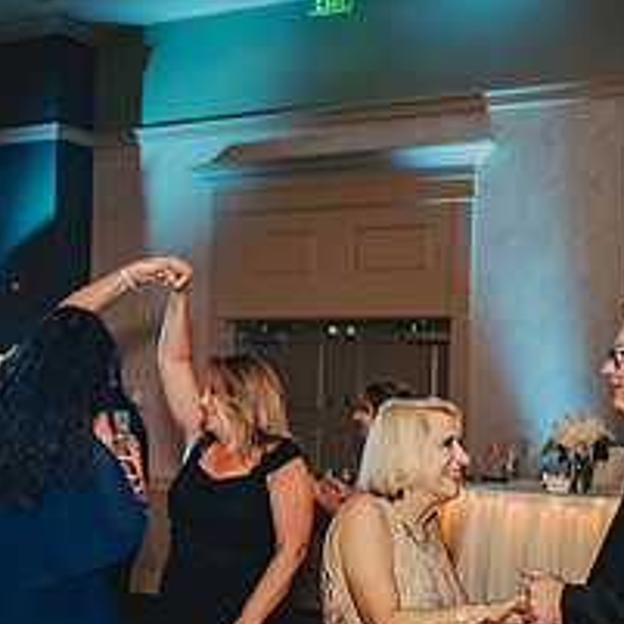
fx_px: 1203
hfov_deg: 29.0
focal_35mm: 59
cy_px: 498
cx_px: 348
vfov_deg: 28.5
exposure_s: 1/125
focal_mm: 24
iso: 800
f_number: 2.8
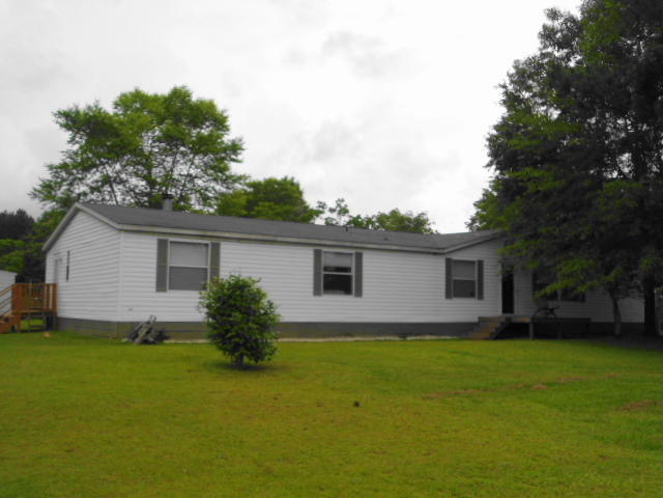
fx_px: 709
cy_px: 249
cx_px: 332
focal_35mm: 37
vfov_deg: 38.7
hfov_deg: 50.1
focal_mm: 6.7
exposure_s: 1/640
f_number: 3.2
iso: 80
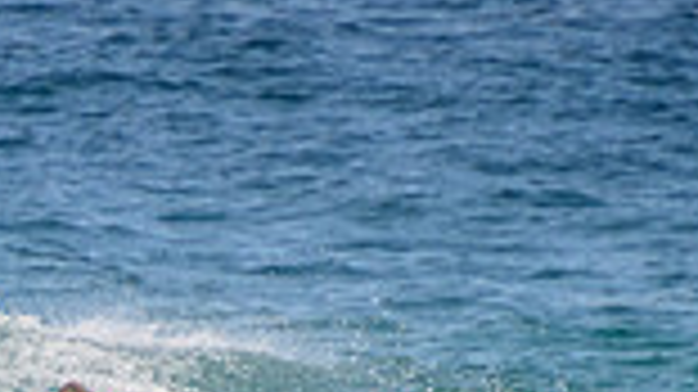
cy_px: 485
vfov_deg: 0.6
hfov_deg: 1.0
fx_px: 39846
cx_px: 64
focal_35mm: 2154
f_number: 5.6
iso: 280
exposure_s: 1/2000
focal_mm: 400
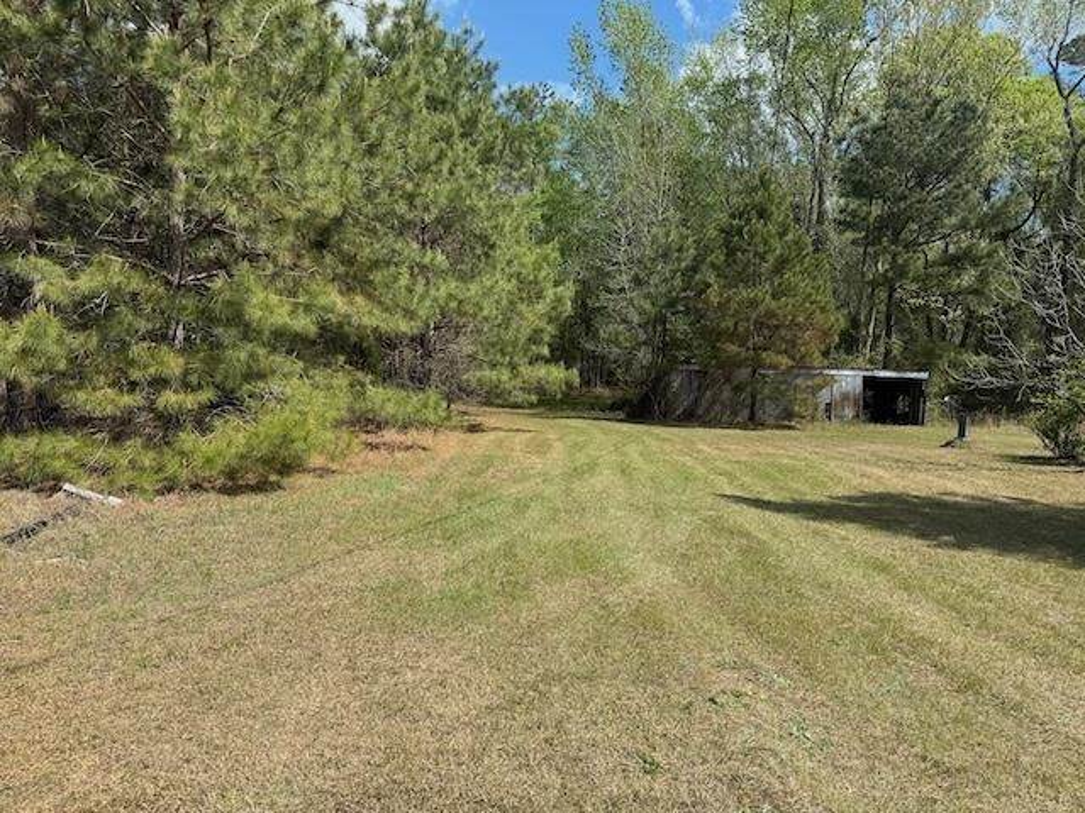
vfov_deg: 56.8
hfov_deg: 71.6
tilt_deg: -3.0
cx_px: 542
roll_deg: -1.6
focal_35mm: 24
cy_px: 406
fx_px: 752
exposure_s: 1/3096
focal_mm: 6.76
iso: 80
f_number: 1.78
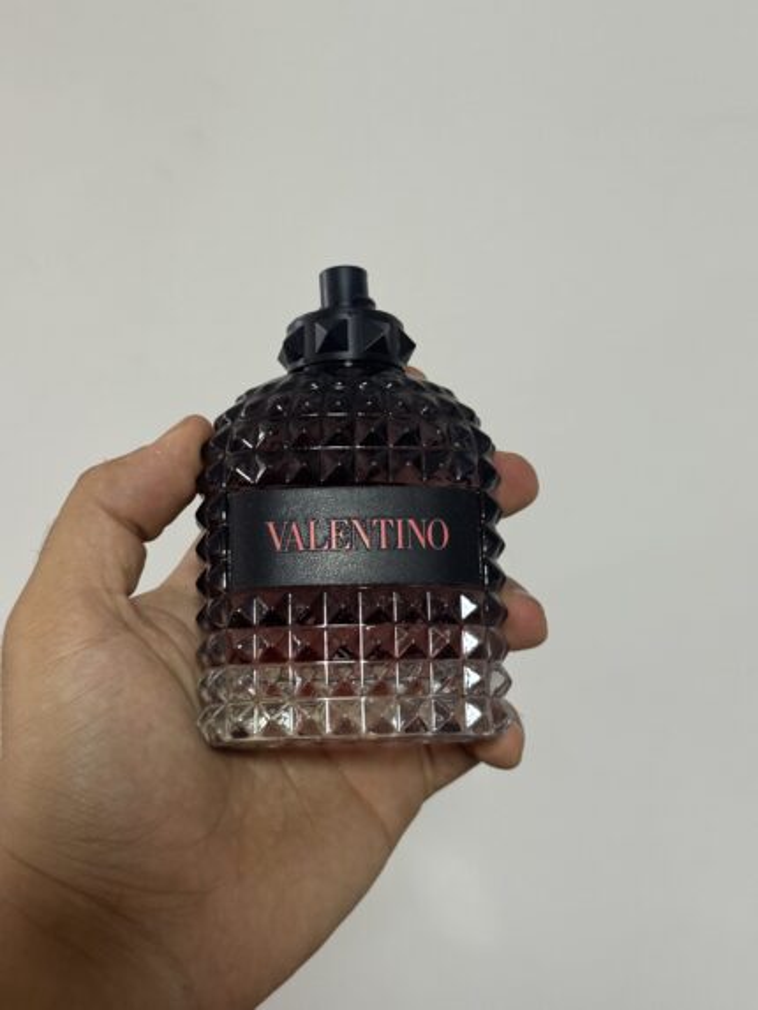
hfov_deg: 30.3
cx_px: 379
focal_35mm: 48
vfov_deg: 39.6
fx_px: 1401
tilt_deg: -21.5
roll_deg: -1.9
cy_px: 505
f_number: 1.78
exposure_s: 1/50
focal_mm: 6.76
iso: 80
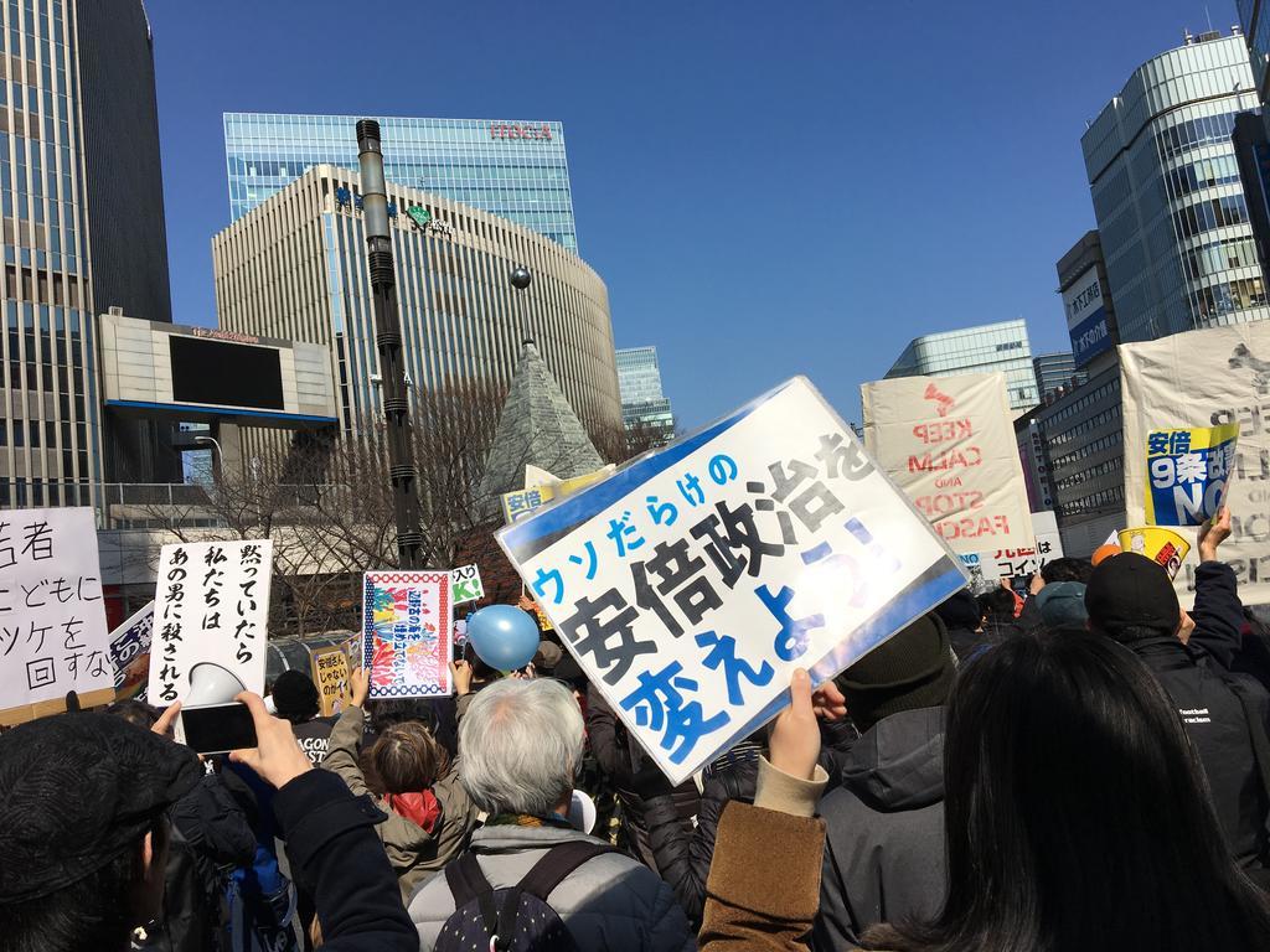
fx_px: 1064
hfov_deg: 61.7
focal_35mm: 29
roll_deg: +6.4
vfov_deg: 48.2
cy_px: 476
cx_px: 635
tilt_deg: +7.1
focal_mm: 4.15
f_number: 2.2
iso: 25
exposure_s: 1/4049
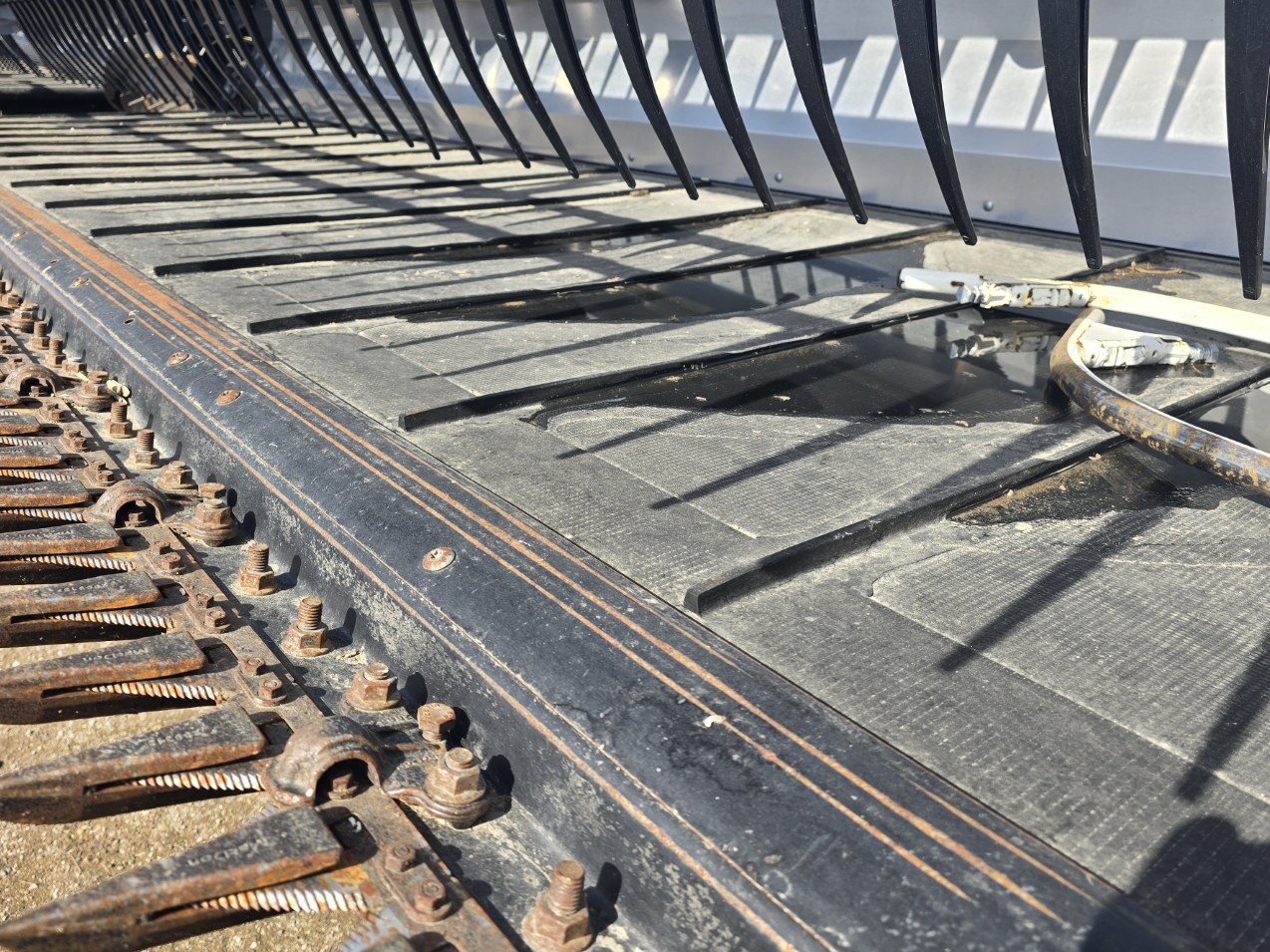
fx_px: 954
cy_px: 434
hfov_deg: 67.3
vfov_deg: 53.0
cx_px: 606
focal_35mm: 26
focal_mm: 6.3
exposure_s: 1/292
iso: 12
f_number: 1.7
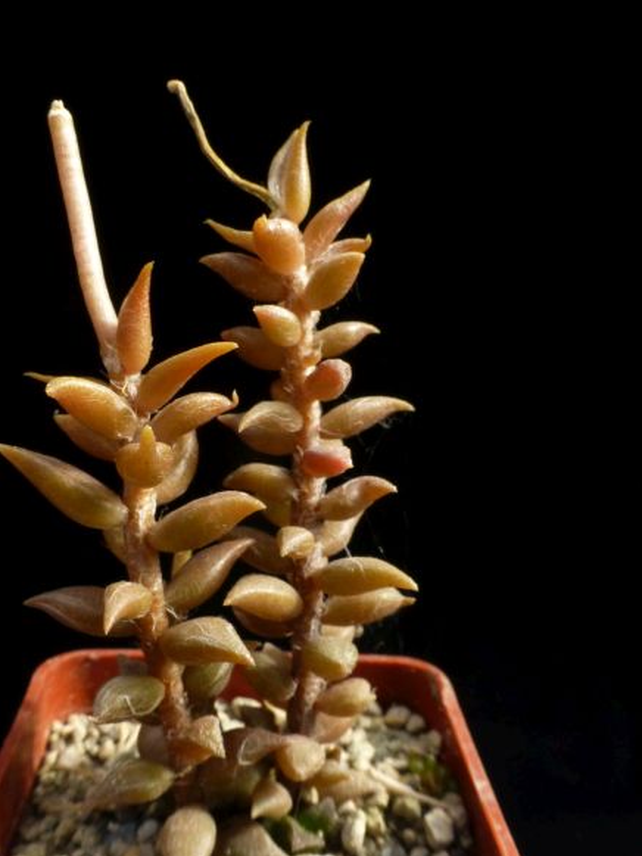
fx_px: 766
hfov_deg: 45.1
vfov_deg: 58.2
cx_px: 248
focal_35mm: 31
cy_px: 474
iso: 400
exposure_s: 1/250
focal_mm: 4.3
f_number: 5.6
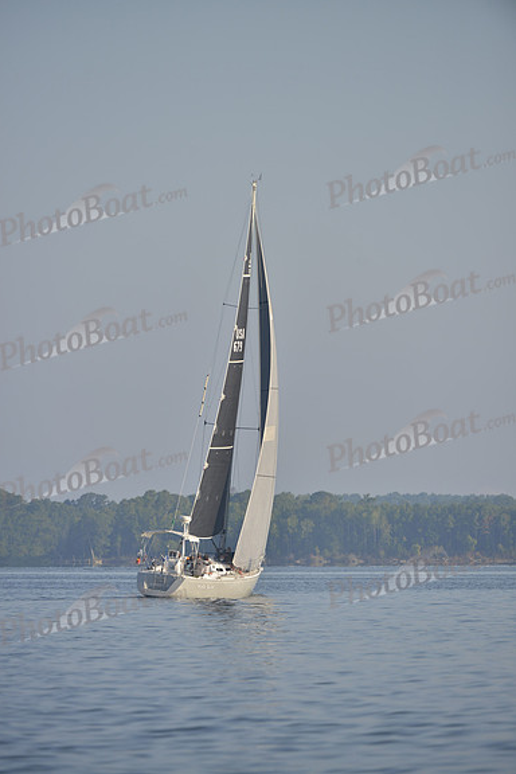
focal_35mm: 312
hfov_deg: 4.4
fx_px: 6707
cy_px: 387
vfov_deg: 6.6
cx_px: 257
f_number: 4.5
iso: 280
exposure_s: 1/2000
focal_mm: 310
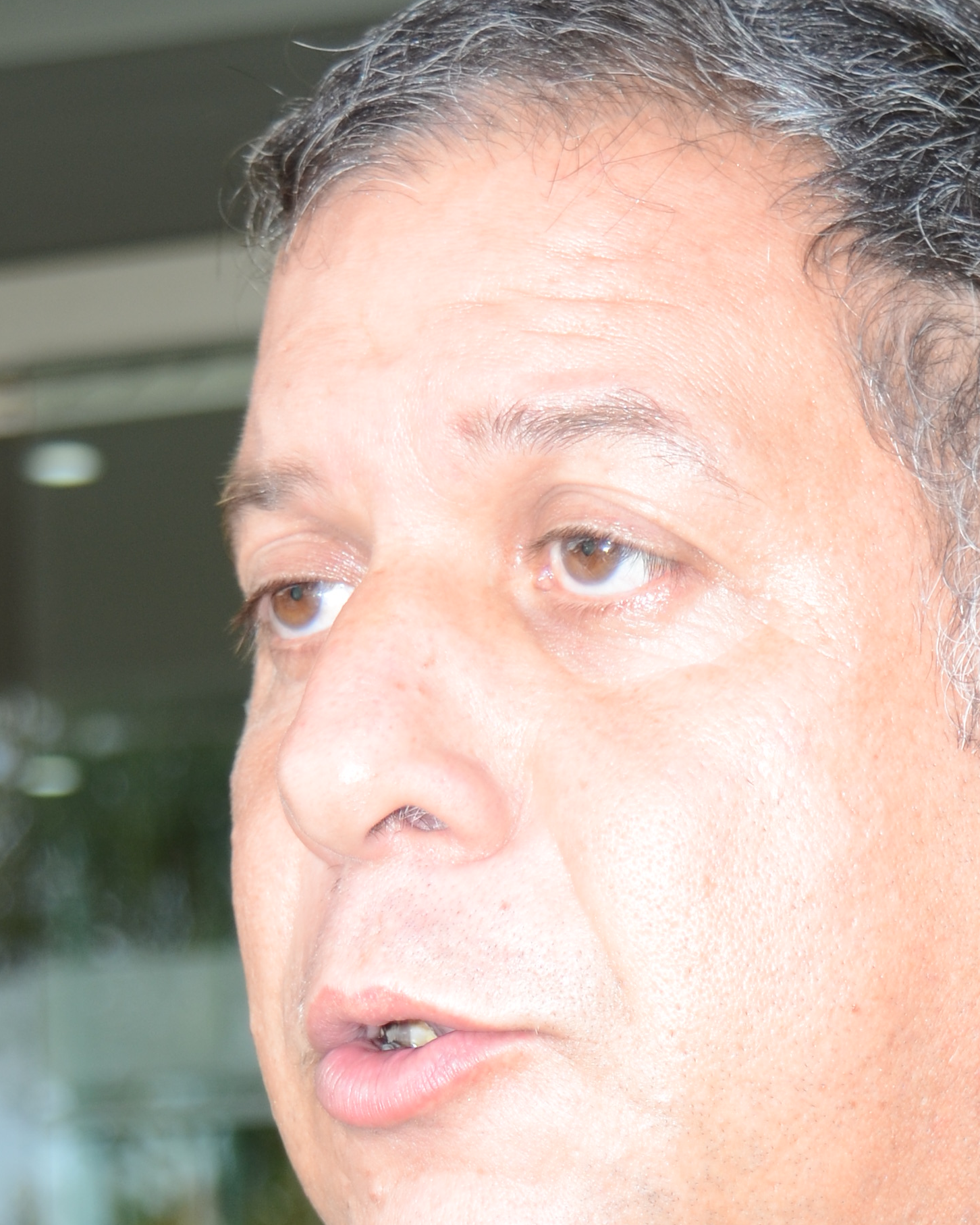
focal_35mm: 145
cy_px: 1308
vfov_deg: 13.1
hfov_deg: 10.6
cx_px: 774
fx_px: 5255
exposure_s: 1/60
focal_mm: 38
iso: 200
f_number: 4.8
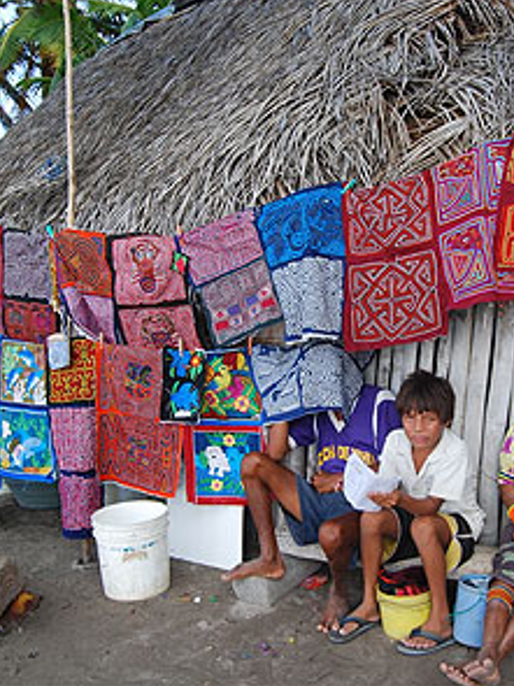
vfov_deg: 43.0
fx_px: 872
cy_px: 338
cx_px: 321
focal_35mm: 44
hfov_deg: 32.7
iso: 100
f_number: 5.6
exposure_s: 1/125
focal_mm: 20
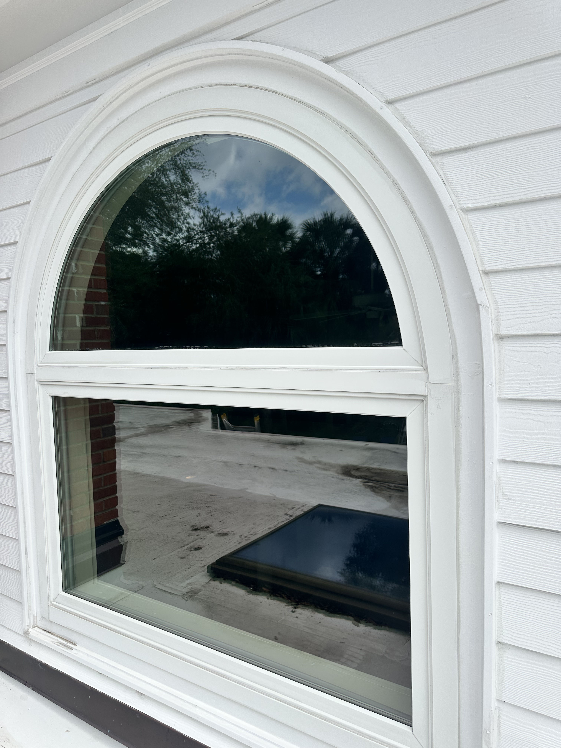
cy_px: 374
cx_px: 280
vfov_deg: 71.6
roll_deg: -0.9
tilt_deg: -3.7
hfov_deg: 56.8
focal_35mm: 24
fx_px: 519
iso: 80
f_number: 1.78
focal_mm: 6.86
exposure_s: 1/3356
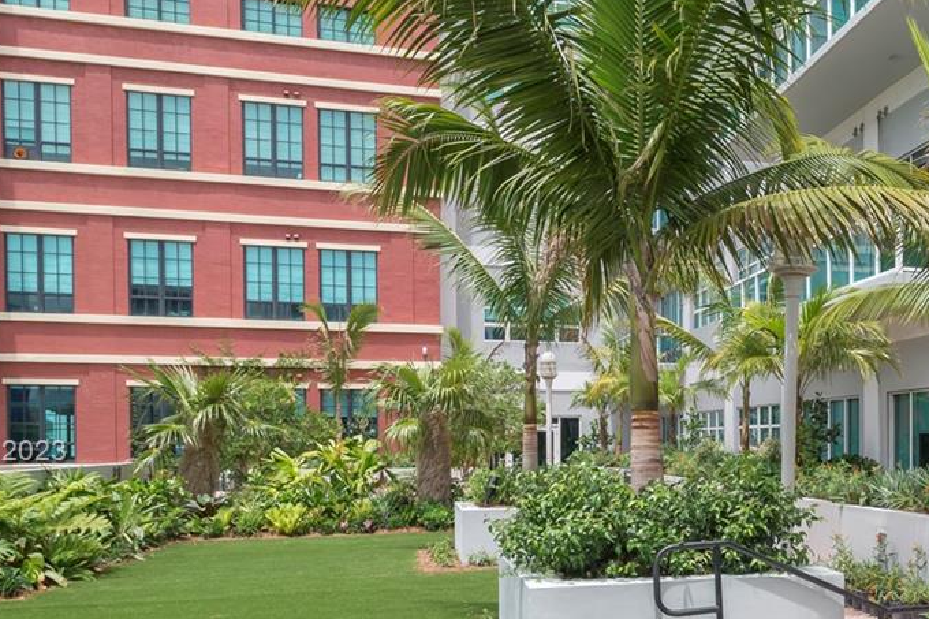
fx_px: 1032
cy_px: 454
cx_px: 723
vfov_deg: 32.8
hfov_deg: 46.3
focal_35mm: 40
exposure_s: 1/1600
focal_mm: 17
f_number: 7.1
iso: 100
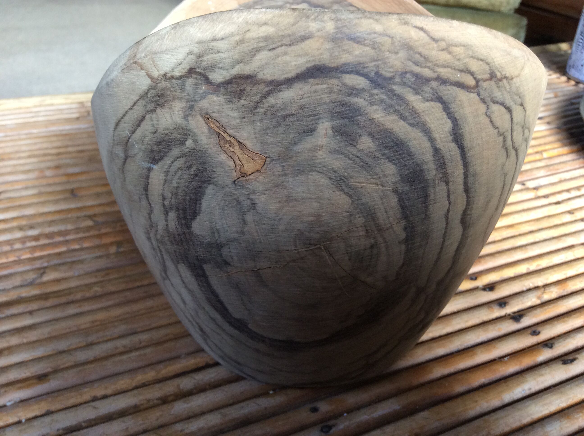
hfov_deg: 56.9
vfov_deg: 44.1
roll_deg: -1.6
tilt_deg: -30.9
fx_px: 539
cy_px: 218
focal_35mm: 32
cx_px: 292
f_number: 2.4
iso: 80
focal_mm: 3.3
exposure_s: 1/25
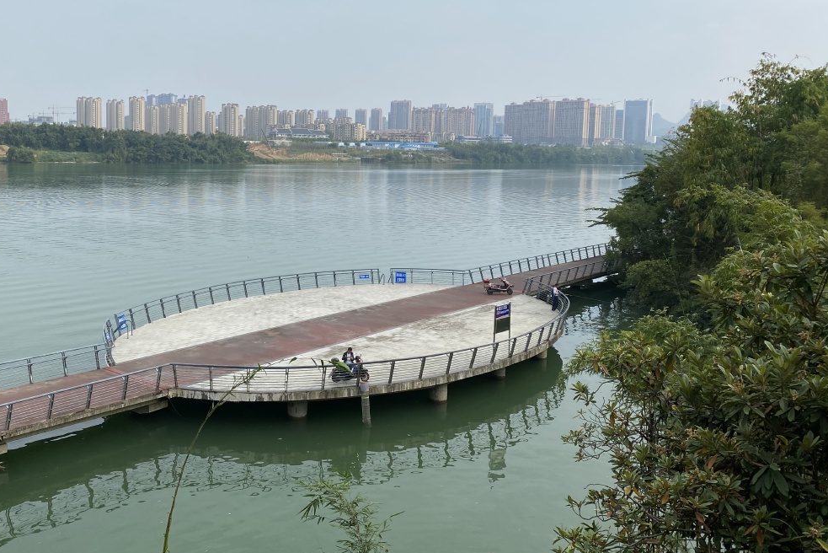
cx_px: 333
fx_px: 759
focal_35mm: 33
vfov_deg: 39.8
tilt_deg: -5.6
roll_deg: -0.9
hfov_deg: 56.8
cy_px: 217
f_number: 1.8
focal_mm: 4.25
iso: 32
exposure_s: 1/3040
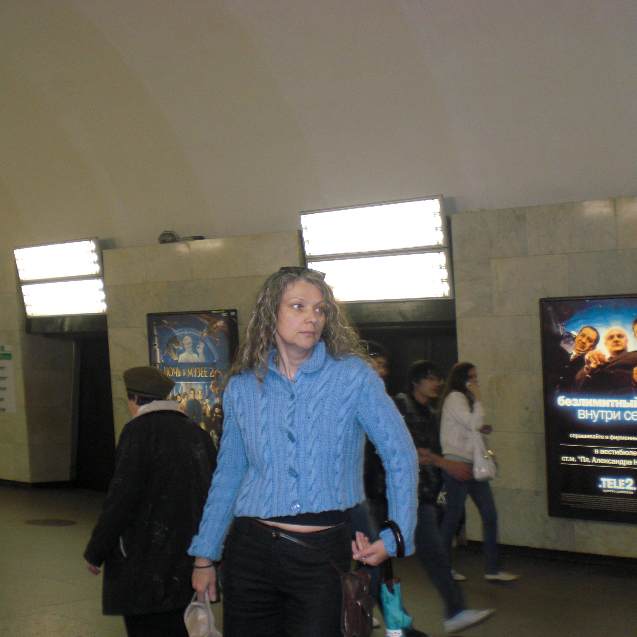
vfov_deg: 37.6
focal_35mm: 45
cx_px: 281
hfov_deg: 37.5
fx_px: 937
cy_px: 318
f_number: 3.1
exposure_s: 1/60
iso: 200
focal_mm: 6.3
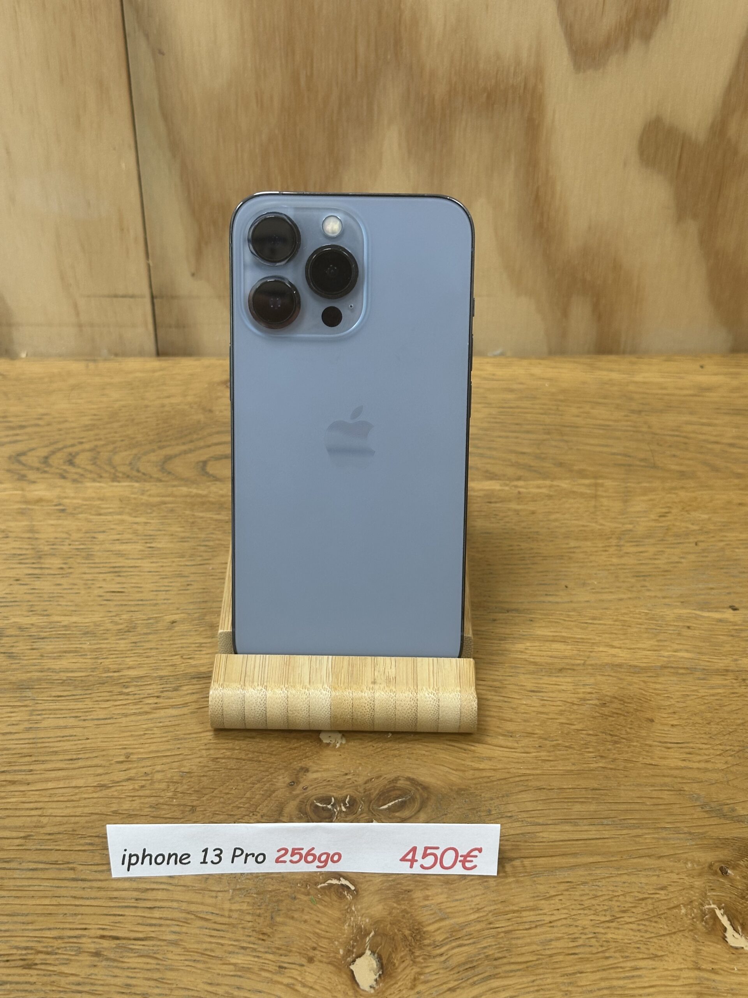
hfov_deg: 30.3
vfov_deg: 39.7
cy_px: 499
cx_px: 374
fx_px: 1383
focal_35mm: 48
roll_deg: -2.3
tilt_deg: -36.6
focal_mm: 6.86
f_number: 1.78
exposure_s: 1/50
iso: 50
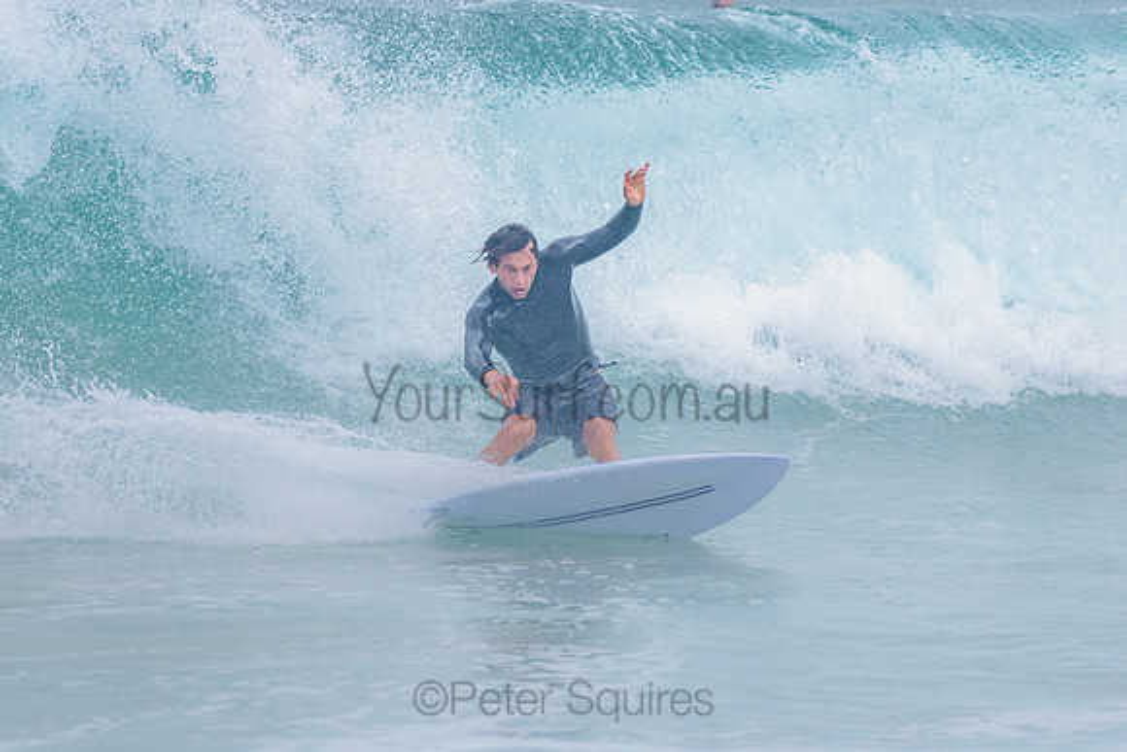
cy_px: 291
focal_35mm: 613
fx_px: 19185
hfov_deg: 3.4
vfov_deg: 2.2
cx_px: 436
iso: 560
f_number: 5.6
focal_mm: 500
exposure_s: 1/2000
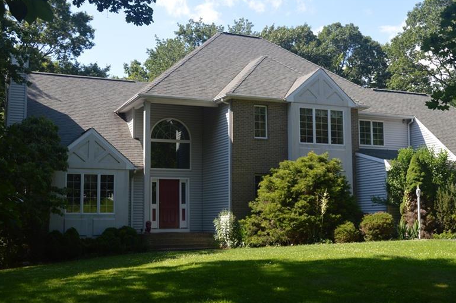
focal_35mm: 48
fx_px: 607
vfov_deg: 28.0
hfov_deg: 41.1
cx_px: 261
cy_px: 127
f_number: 5.6
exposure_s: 1/125
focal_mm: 24
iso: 100
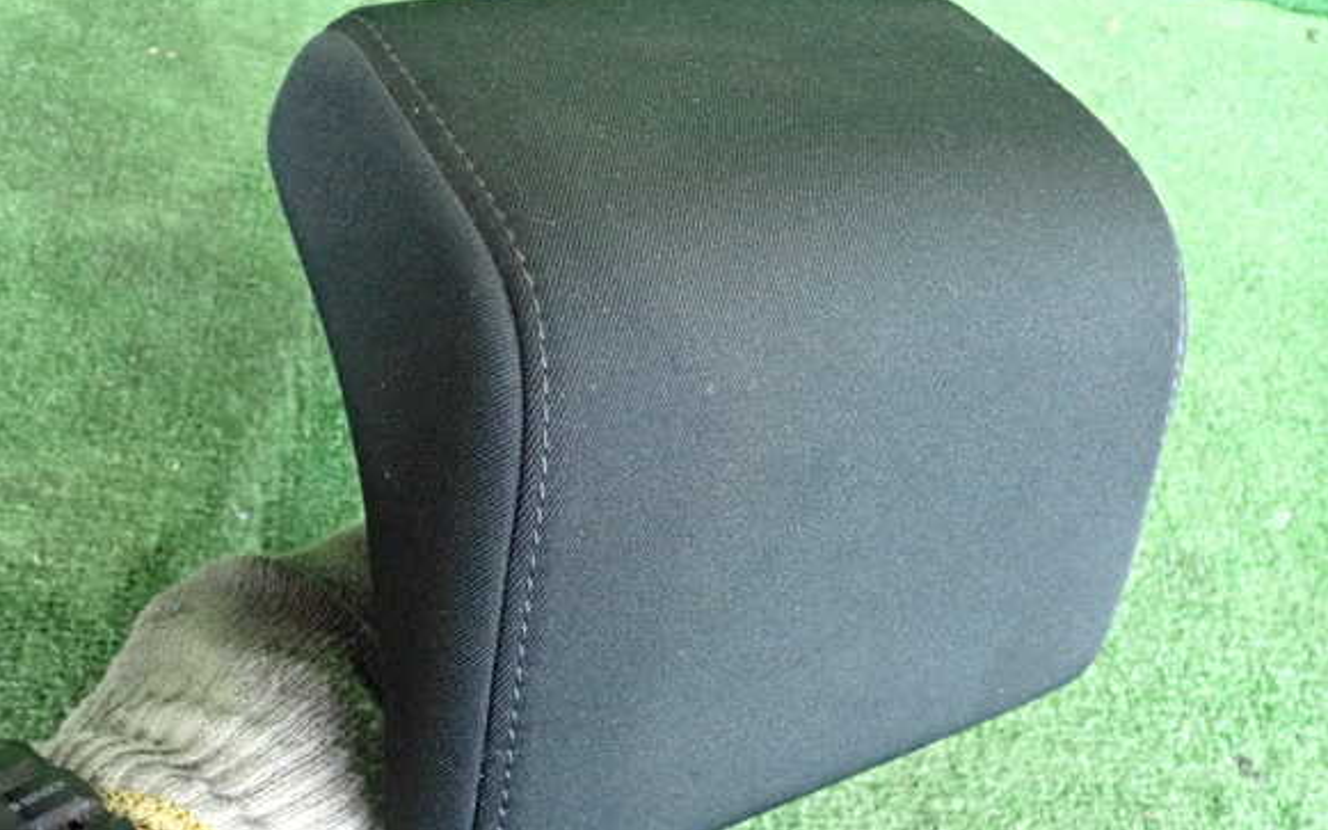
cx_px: 647
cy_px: 448
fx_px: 1267
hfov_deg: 55.3
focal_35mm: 35
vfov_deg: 36.2
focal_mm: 5.79
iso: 3200
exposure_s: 1/125
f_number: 2.4
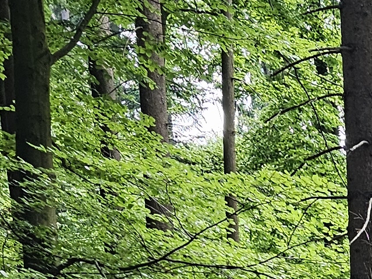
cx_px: 838
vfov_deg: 8.5
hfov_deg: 11.7
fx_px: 1547
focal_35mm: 144
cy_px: 848
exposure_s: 1/120
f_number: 1.7
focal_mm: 6.3
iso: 40
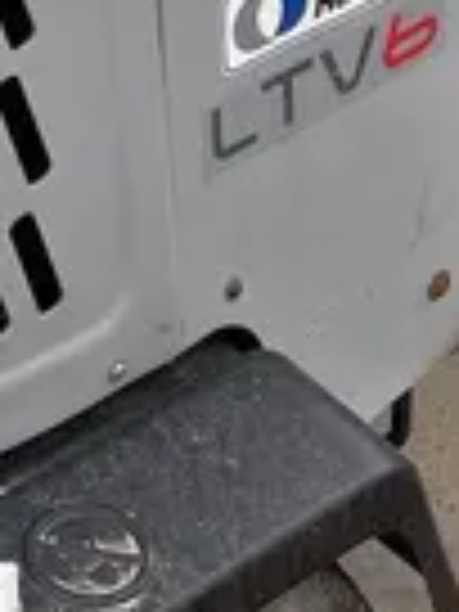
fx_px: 2475
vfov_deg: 13.7
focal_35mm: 140
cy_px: -119
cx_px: -310
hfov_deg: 10.1
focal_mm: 5.96
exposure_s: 1/531
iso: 50
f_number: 1.6
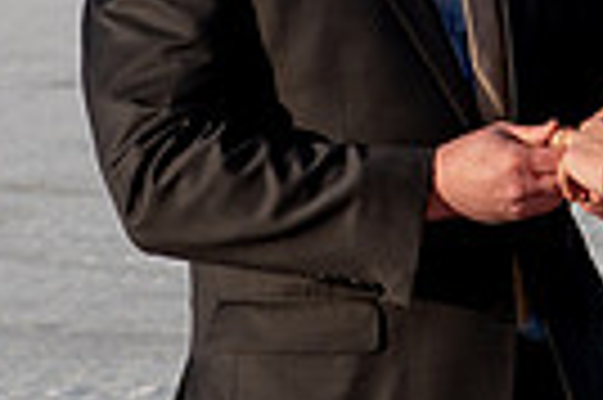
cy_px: -200
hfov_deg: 4.0
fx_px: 8532
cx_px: 375
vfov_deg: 2.7
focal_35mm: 510
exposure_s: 1/320
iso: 200
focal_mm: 98
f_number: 8
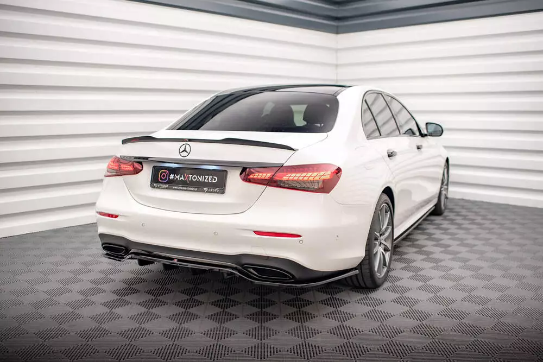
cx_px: 276
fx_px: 540
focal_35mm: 36
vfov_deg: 37.1
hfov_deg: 53.4
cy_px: 182
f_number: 2.5
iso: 1000
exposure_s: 1/160
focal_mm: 35
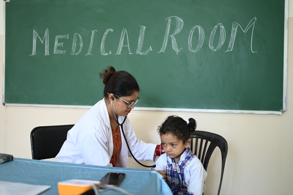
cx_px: 146
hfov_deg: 54.5
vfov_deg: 37.8
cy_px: 98
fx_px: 285
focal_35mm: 35
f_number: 1.8
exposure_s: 1/125
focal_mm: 35
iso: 320
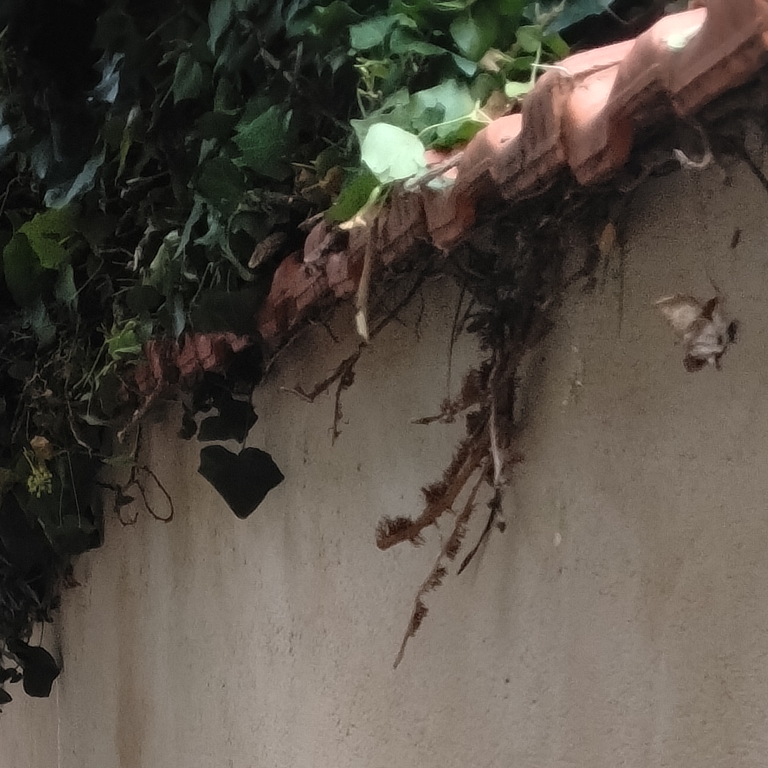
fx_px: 1883
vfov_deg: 20.8
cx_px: 289
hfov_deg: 23.0
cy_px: 1031
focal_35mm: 75
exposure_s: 1/33.3
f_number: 1.8
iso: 1234
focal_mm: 4.05
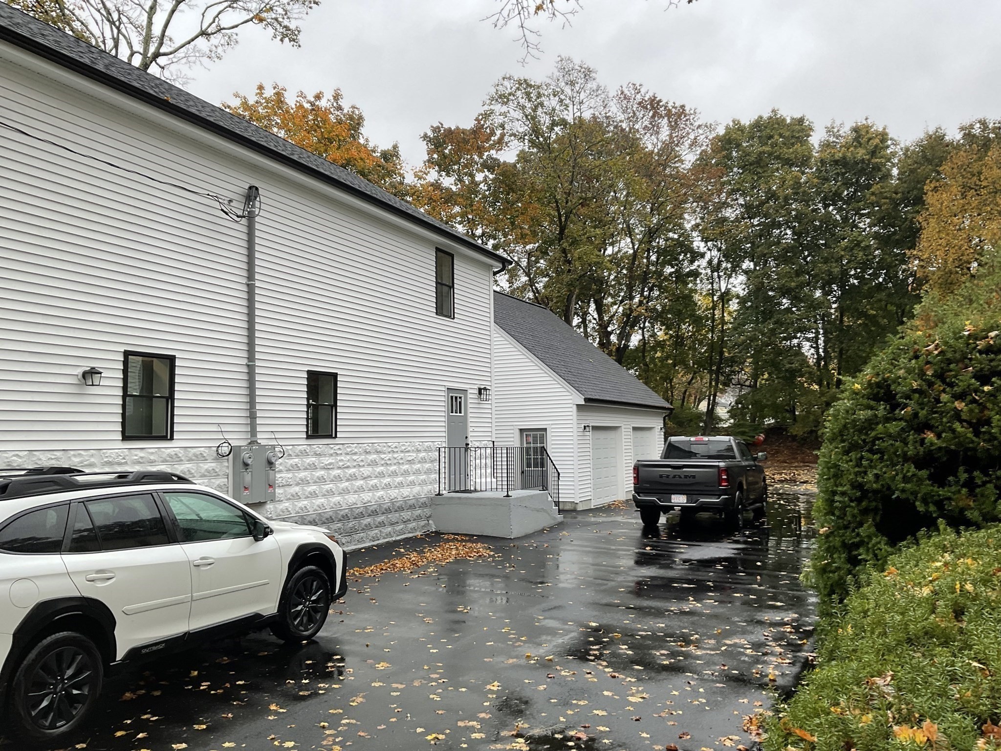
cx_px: 500
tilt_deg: +3.9
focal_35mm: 29
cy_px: 376
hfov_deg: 61.7
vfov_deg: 48.2
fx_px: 839
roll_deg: +0.7
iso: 20
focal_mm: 3
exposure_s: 1/122
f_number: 1.8
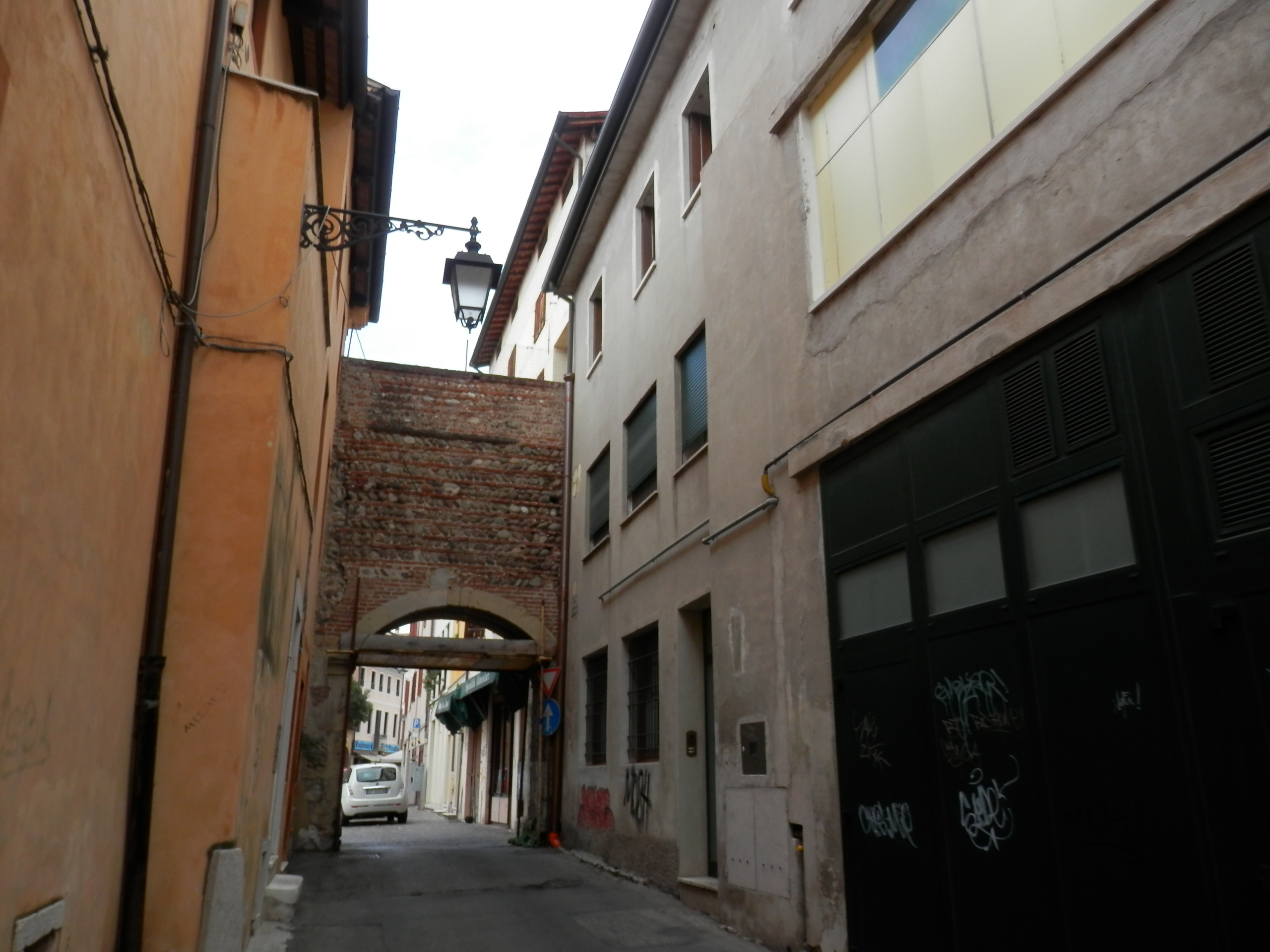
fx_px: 917
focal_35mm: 25
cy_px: 476
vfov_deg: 54.9
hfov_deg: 69.4
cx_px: 635
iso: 80
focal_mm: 4.5
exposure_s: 1/200
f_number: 3
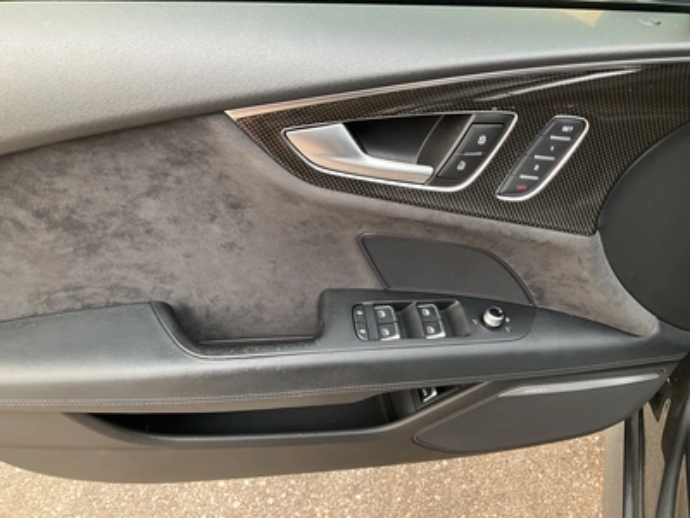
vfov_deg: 48.2
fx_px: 578
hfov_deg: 61.7
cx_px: 345
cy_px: 259
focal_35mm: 29
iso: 40
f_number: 1.8
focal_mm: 3
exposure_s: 1/122
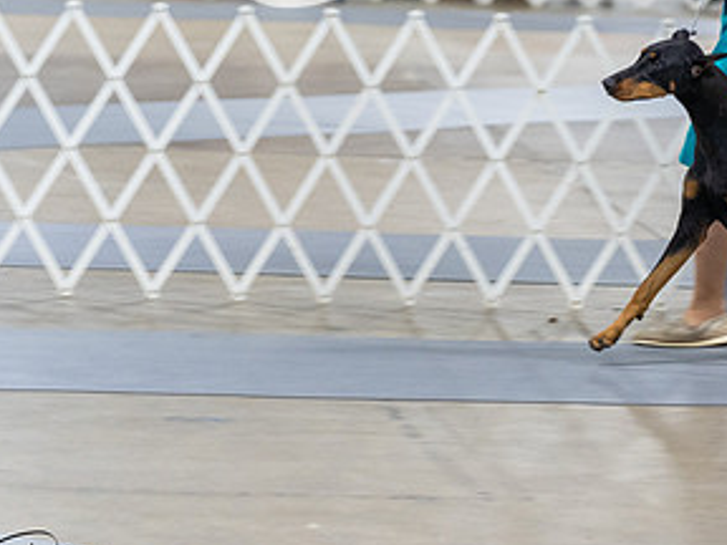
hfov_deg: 7.0
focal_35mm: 282
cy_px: 61
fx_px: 5923
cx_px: 642
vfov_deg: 5.3
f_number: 2.8
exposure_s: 1/160
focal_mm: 125
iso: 2000
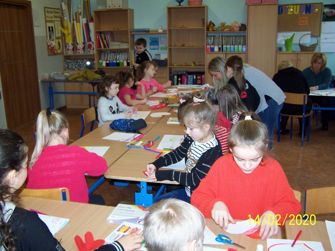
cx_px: 168
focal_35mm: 38
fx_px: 368
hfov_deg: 49.0
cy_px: 126
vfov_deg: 37.7
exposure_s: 1/60
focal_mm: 6.3
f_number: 2.8
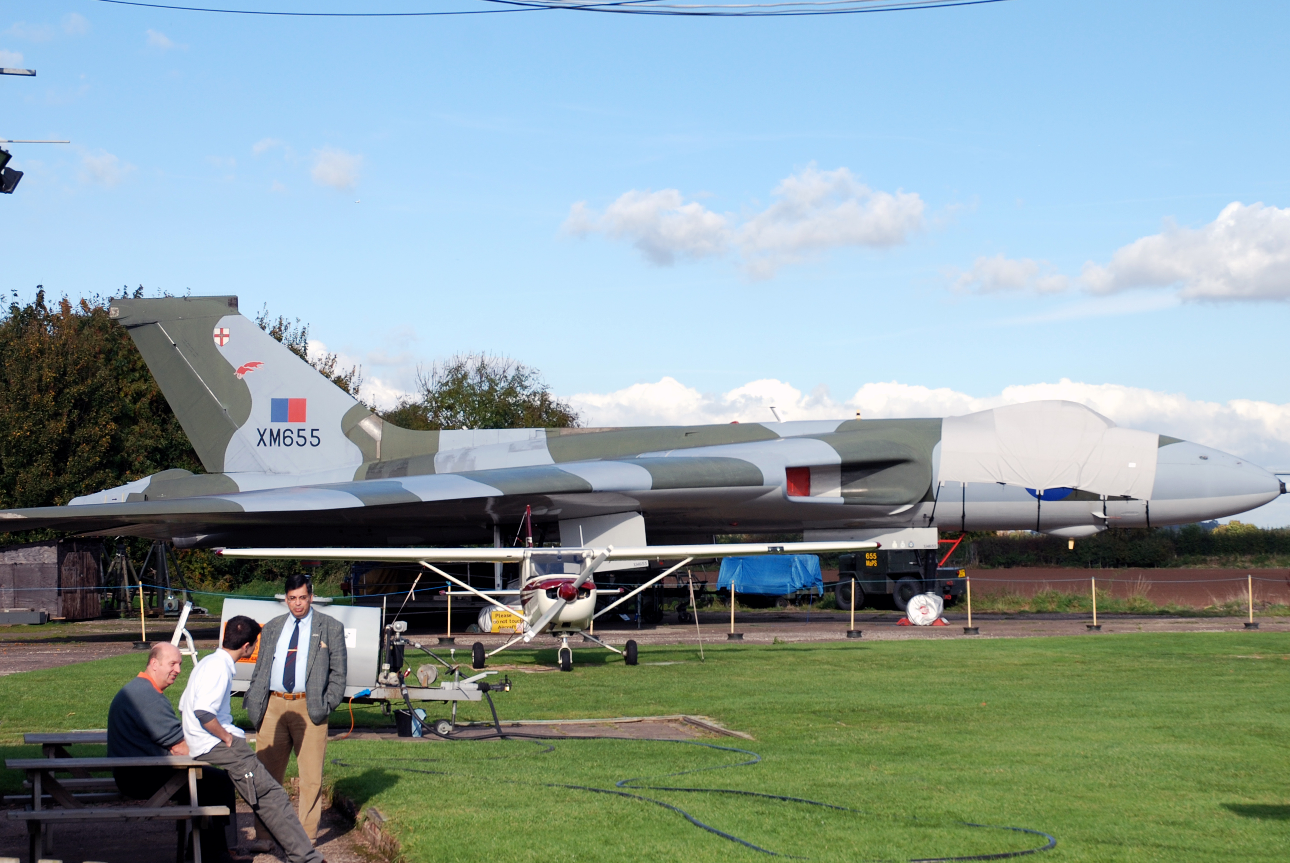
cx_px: 661
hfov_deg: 33.1
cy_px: 422
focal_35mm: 61
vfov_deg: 22.5
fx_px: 2173
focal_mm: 35
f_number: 7.1
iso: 100
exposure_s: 1/200
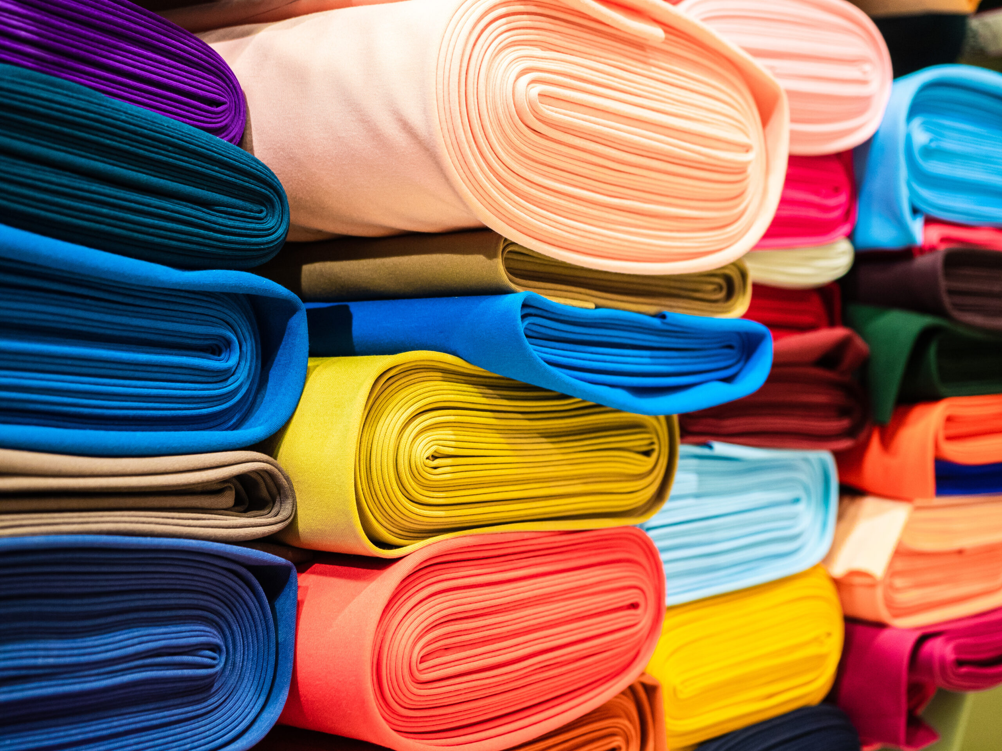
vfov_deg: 22.9
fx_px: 1853
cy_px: 376
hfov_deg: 30.3
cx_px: 501
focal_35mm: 64
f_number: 3.2
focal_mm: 32
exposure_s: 1/30
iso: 640
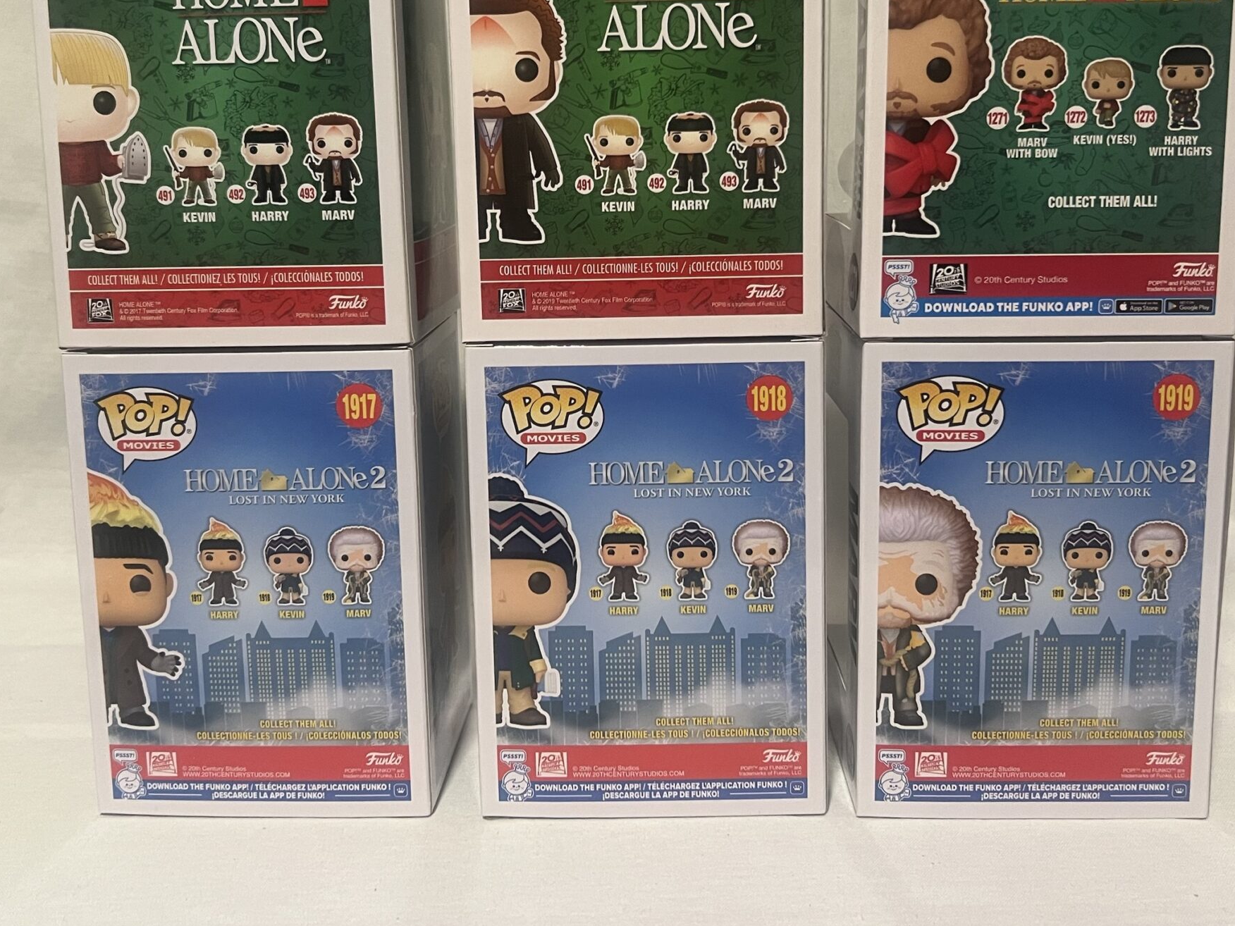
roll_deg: +0.7
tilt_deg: -9.1
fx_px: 1356
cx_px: 606
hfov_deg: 49.0
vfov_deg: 37.3
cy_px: 314
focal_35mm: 38
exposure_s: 1/60
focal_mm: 5.7
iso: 200
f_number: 1.5
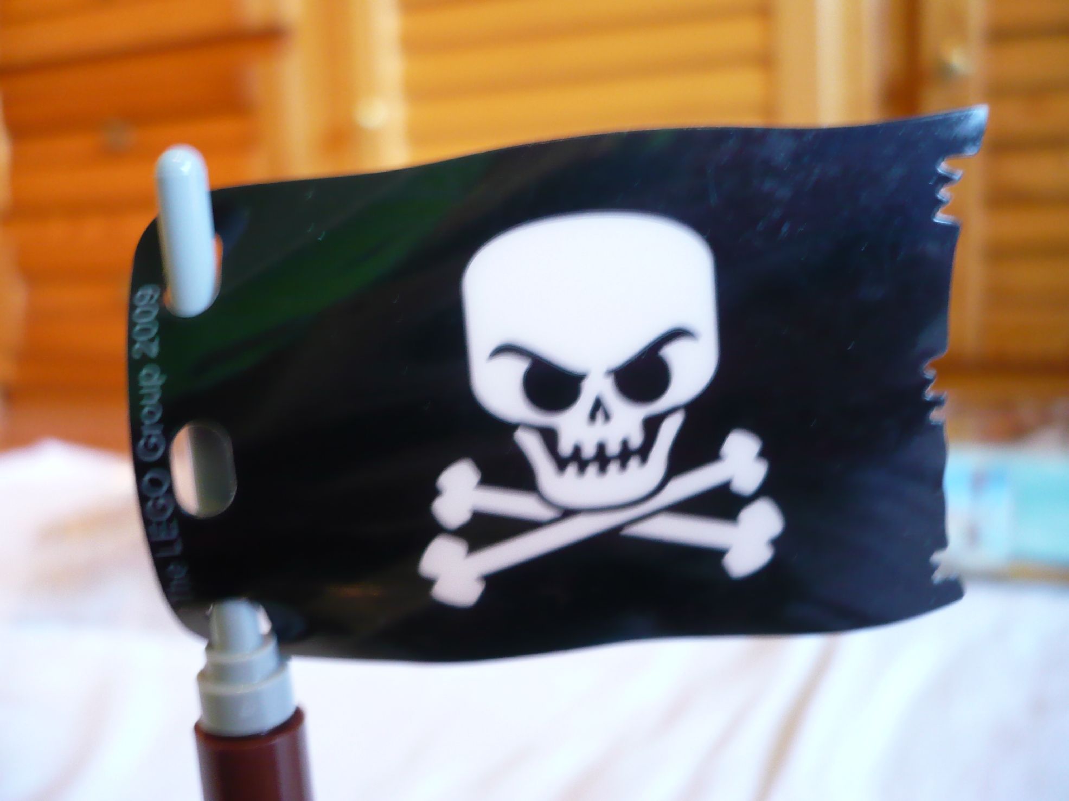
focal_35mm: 35
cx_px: 534
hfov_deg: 52.6
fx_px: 1081
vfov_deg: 40.7
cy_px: 400
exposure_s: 1/8
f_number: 2.8
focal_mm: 5.8
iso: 200
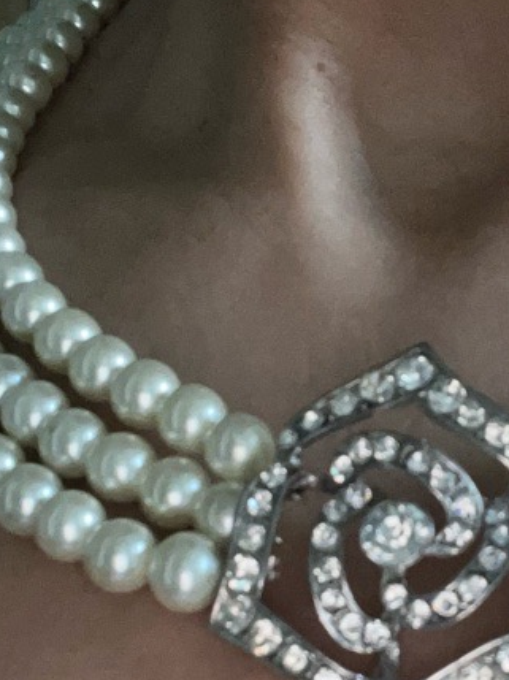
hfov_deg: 20.7
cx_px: 433
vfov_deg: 27.7
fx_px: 1374
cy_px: 445
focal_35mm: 70
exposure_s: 1/40
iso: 400
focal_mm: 2.71
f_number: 2.2
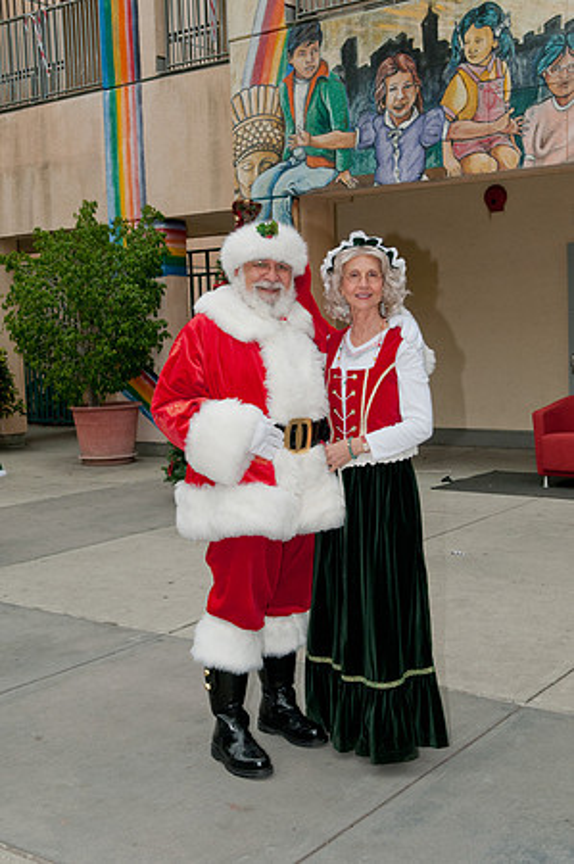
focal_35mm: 46
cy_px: 432
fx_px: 1115
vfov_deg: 42.4
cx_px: 287
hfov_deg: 28.9
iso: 640
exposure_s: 1/400
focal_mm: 31
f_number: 8
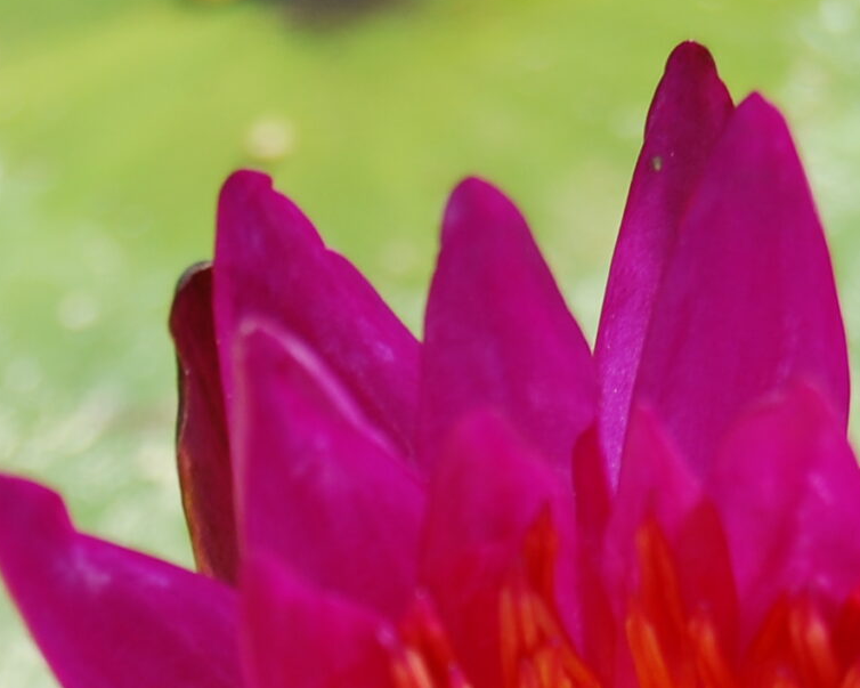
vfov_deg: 5.9
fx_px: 6683
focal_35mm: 263
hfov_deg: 7.3
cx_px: 740
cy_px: 853
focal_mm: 55
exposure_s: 1/200
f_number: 7.1
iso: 200
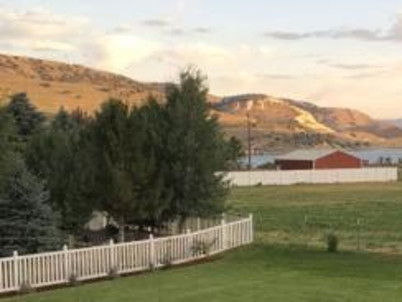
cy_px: 198
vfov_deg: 19.3
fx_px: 883
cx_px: 448
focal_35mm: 76
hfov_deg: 23.9
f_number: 2.2
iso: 25
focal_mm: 4.15
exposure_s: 1/126
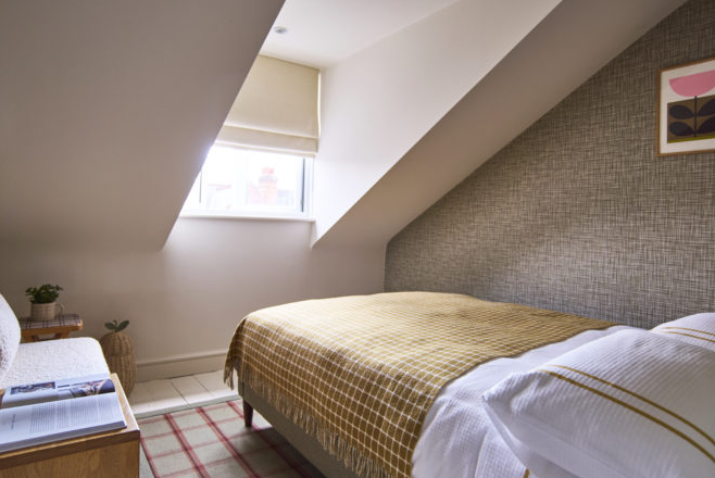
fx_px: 417
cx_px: 338
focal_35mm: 21
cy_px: 259
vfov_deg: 59.5
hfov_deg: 81.1
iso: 125
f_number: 4.5
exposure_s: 1/30
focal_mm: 18
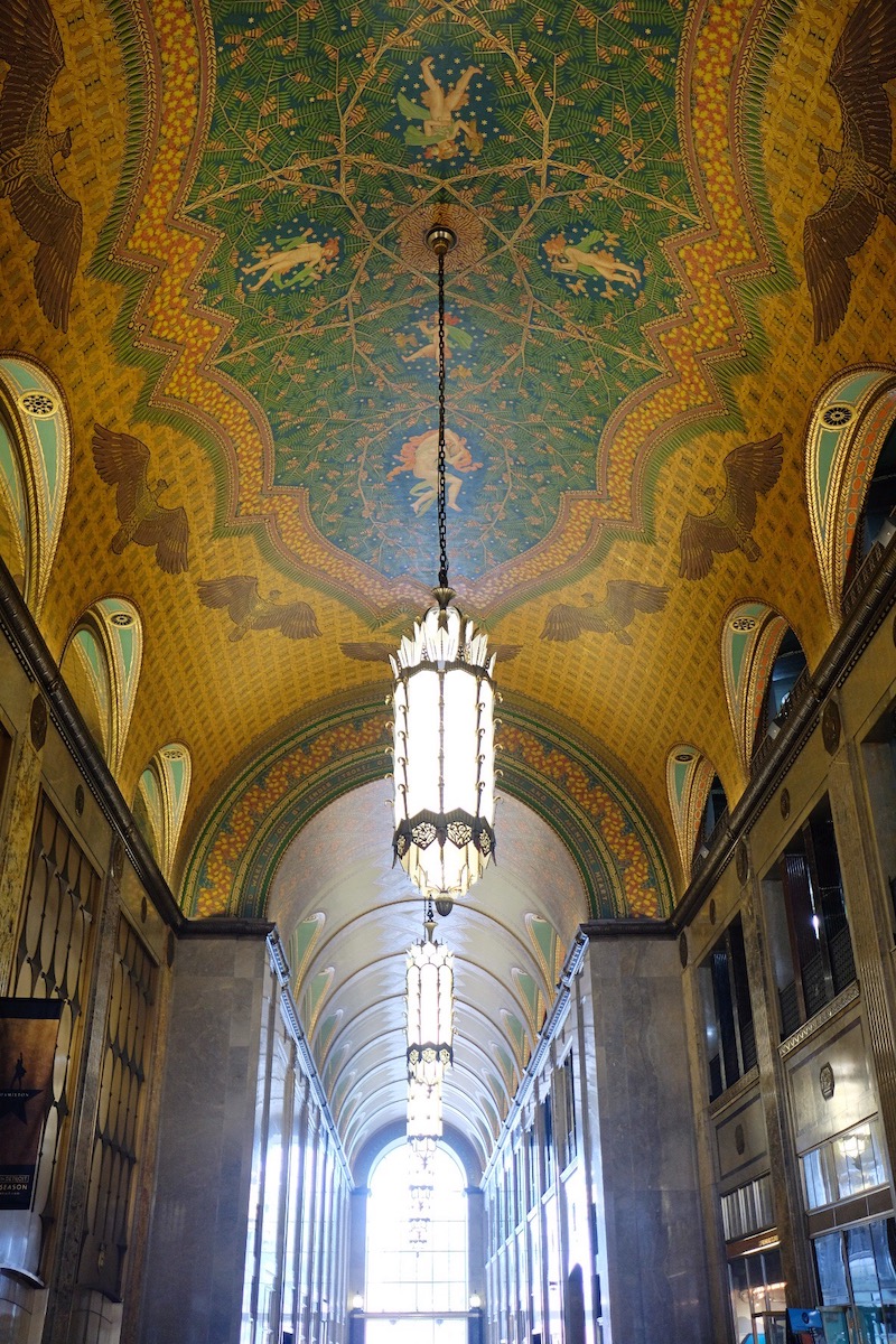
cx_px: 448
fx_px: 1307
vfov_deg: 54.4
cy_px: 672
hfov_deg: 37.9
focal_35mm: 35
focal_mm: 23
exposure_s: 1/75
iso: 800
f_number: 2
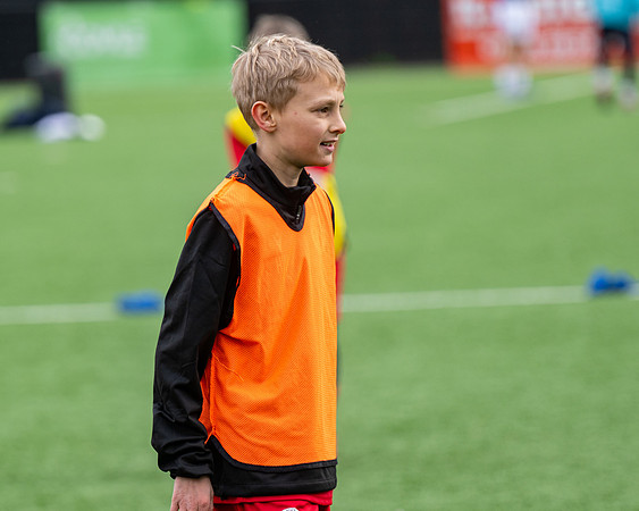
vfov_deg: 4.4
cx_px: 286
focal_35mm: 355
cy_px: 256
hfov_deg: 5.5
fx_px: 6710
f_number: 4
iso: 200
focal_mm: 210
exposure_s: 1/500
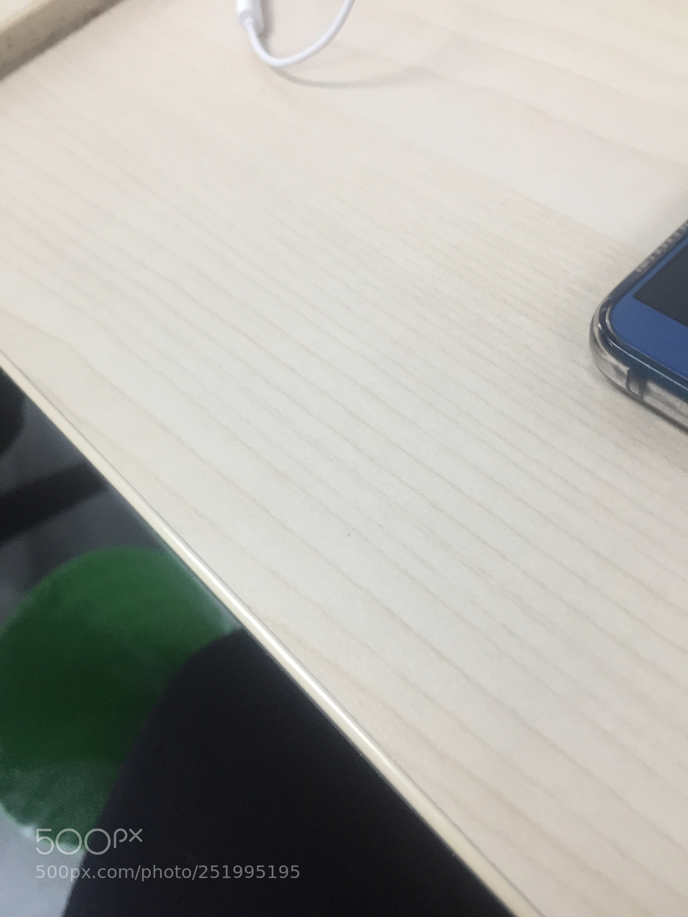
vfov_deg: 61.7
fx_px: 769
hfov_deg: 48.2
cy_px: 458
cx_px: 344
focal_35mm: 29
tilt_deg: -57.8
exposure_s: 1/33
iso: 50
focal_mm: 4.15
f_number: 2.2
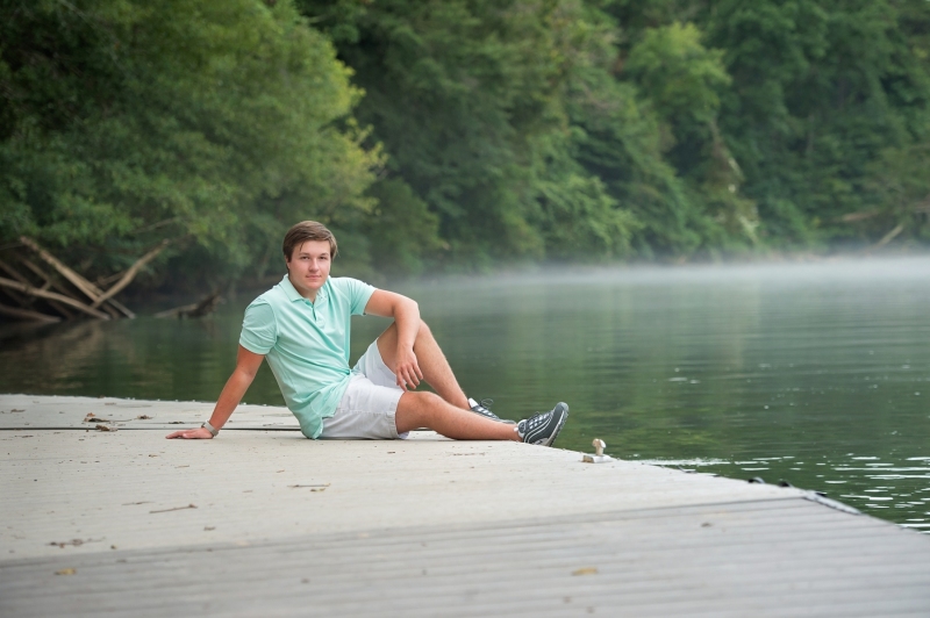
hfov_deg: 20.0
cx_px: 465
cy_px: 309
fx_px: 2633
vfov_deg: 13.4
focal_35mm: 102
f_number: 4
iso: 400
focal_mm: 102
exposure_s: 1/400
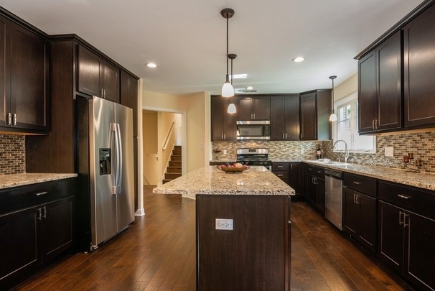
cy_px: 149
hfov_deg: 86.8
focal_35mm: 19
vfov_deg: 64.6
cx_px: 224
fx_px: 230
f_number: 10
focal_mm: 18
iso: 100
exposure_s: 1/1.67
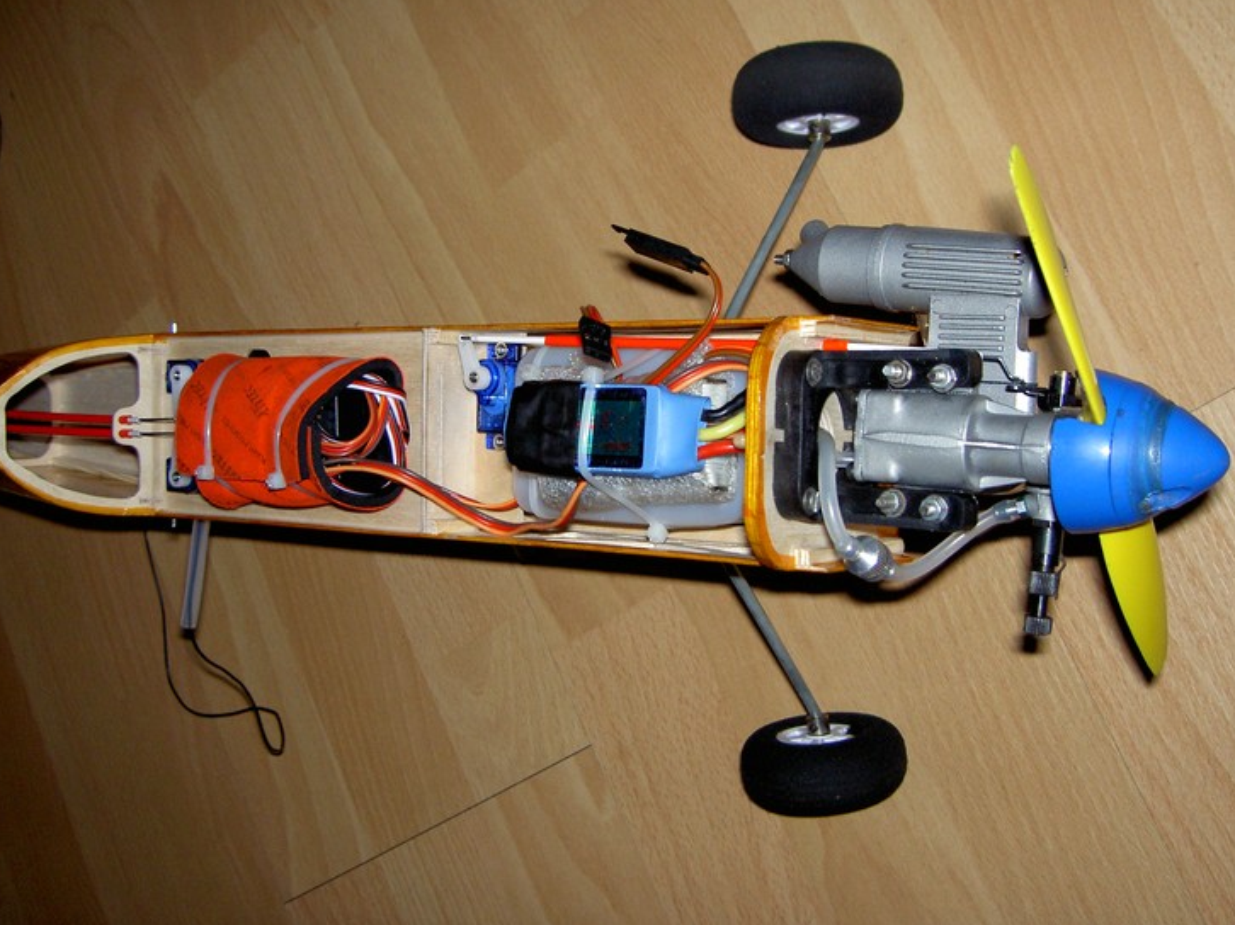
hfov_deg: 43.9
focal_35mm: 43
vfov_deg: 33.6
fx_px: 1534
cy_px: 462
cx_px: 626
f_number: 2.8
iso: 100
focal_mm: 8
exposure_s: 1/60
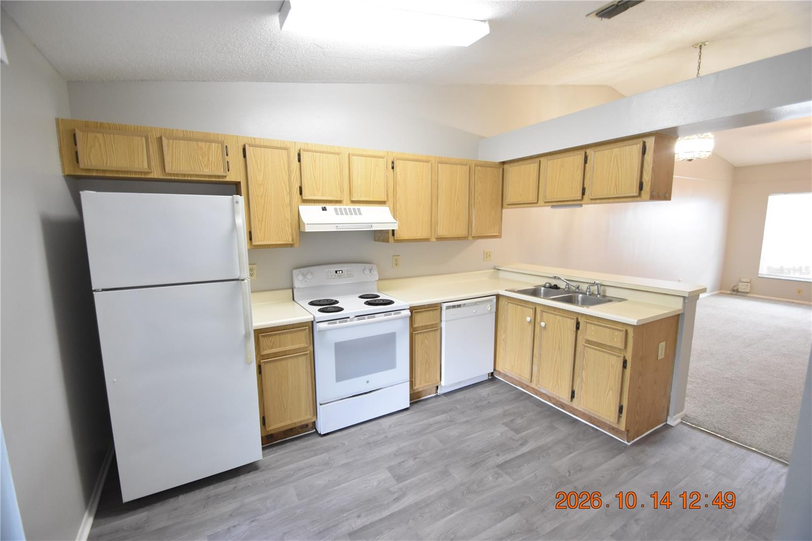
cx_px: 406
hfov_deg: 100.4
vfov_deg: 77.3
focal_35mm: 15
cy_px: 270
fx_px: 338
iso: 1800
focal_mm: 10
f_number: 3.5
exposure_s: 1/60
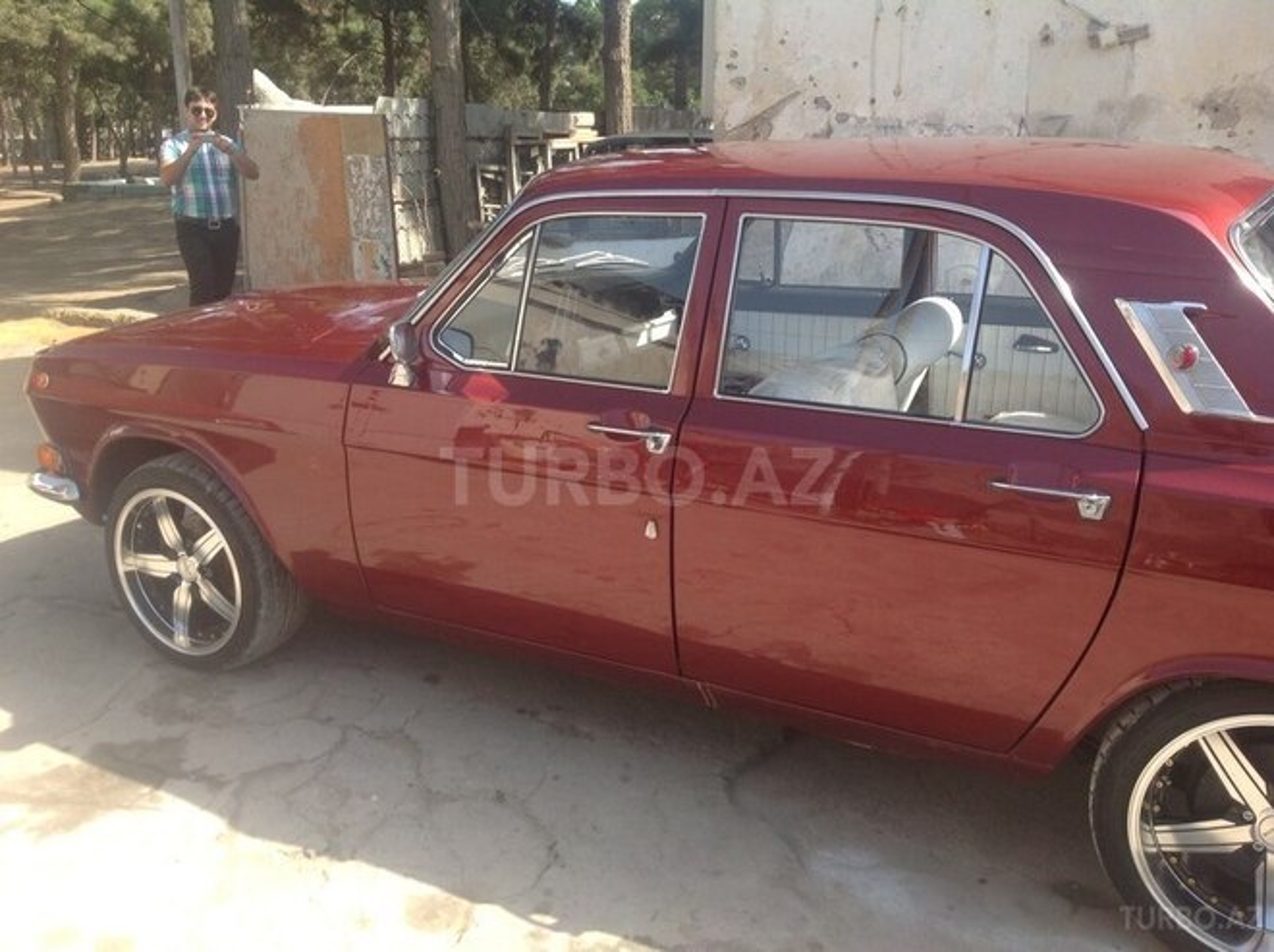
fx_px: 1286
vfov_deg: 40.6
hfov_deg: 52.7
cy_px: 476
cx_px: 637
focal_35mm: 35
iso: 50
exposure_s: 1/593
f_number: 2.4
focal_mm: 4.28
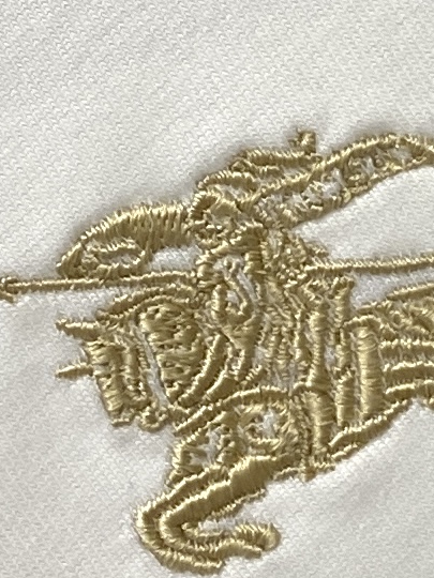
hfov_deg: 26.9
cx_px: 289
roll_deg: +28.3
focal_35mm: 54
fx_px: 903
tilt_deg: -8.9
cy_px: 393
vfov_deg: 35.1
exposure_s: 1/122
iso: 40
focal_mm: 4.25
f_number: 1.8
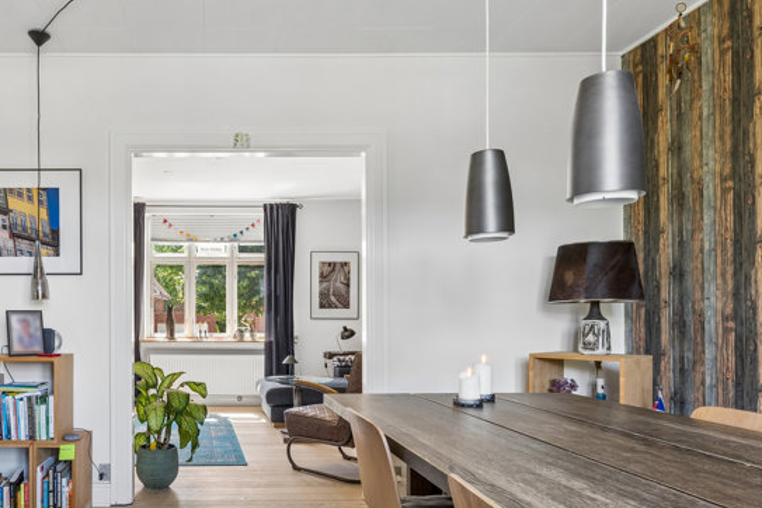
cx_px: 206
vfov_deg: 45.0
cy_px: 318
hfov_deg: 61.2
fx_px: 608
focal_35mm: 29
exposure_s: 1/13
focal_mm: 13
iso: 200
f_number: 8
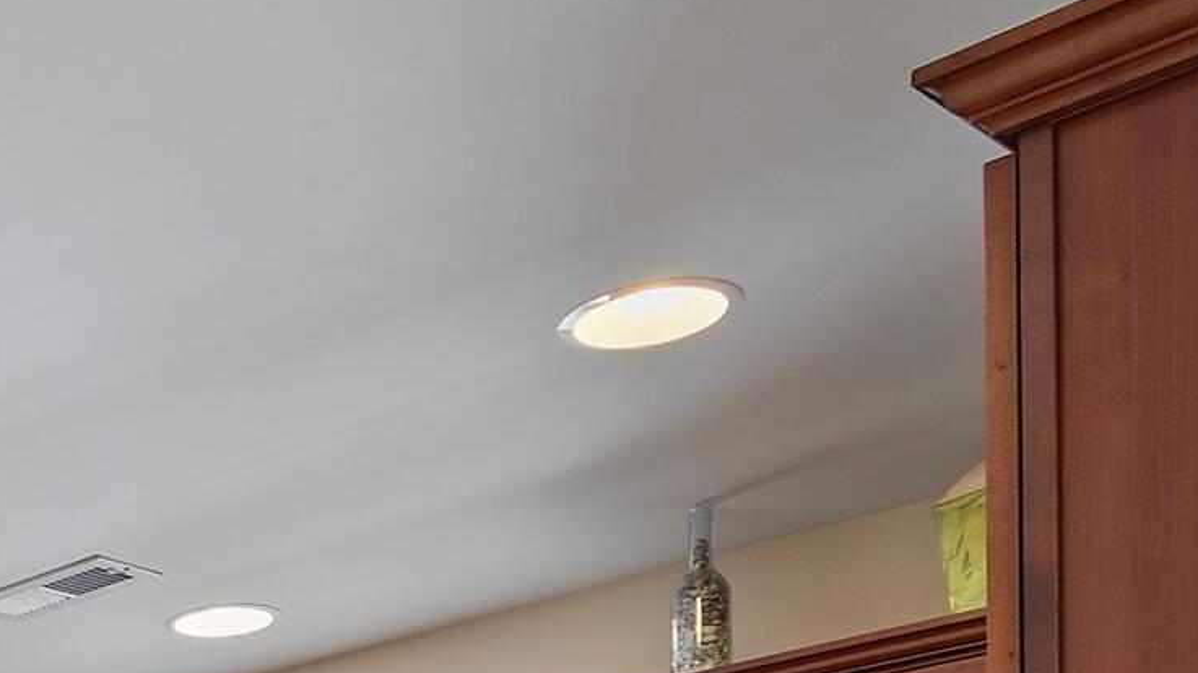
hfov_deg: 26.8
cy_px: 1328
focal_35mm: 64
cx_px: -429
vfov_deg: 15.3
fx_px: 2032
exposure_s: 1/3
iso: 100
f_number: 4.5
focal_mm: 10
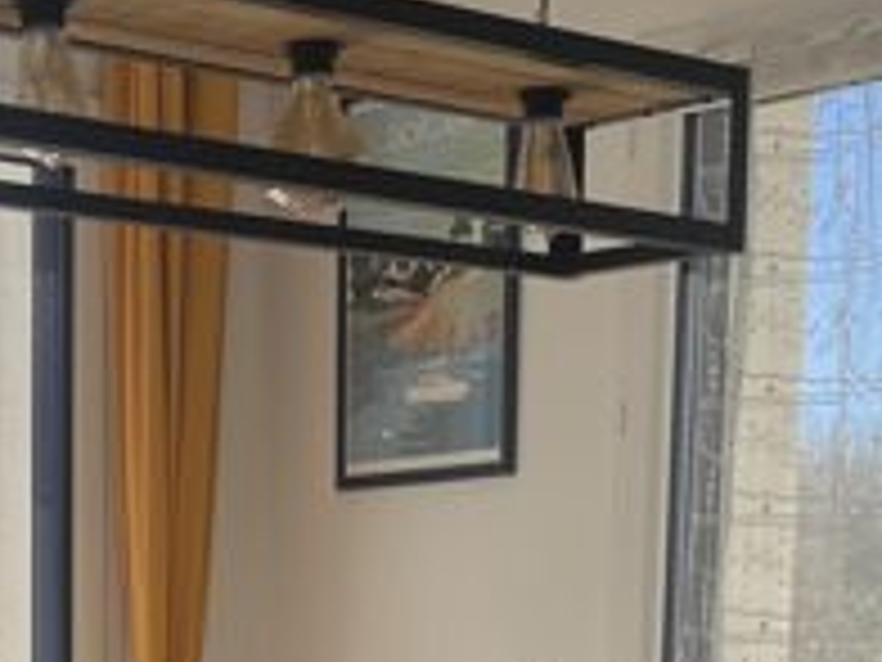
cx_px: 346
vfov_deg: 13.0
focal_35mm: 106
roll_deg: -1.8
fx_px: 2701
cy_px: 1072
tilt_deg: -7.9
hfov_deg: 18.5
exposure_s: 1/943
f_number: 1.6
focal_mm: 5.1
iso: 50
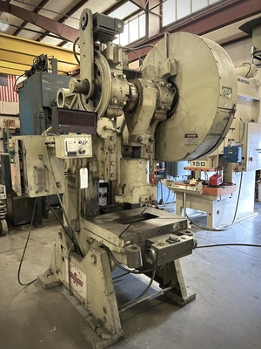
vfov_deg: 67.3
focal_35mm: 26
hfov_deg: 53.1
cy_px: 174
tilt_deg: -8.4
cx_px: 130
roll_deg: +0.6
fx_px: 261
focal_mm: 5.7
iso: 320
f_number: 1.5
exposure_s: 1/60
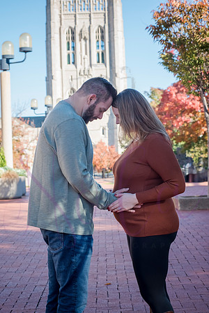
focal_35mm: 80
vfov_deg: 25.4
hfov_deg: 17.1
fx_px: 697
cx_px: 104
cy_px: 156
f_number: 9
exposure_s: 1/500
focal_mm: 80
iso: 800
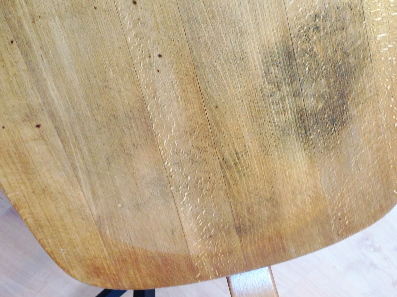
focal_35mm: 58
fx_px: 664
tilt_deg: -69.7
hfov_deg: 33.3
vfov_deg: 24.8
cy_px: 67
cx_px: 186
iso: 80
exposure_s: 1/15
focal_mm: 4.28
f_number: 2.4
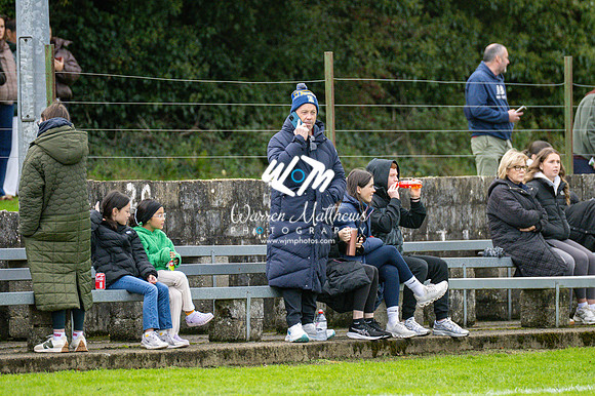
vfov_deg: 3.1
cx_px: 298
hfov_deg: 4.6
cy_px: 198
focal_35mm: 450
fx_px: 7433
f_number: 2.8
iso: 2800
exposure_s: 1/6400
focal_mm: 300
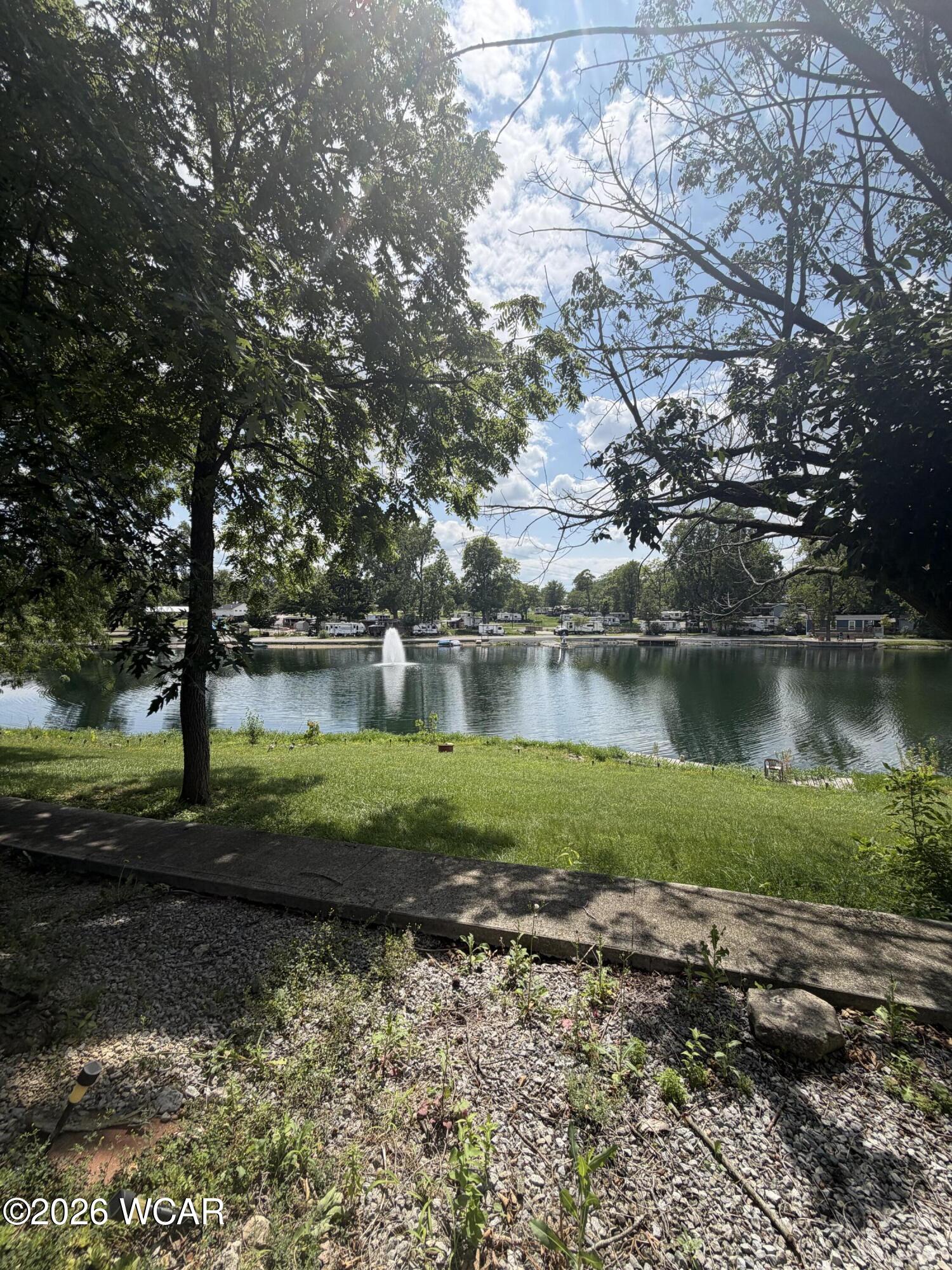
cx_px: 476
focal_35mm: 14
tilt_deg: -2.2
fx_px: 513
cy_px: 635
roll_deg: +0.8
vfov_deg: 102.1
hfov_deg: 85.7
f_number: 2.2
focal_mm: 2.22
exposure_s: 1/914
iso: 20
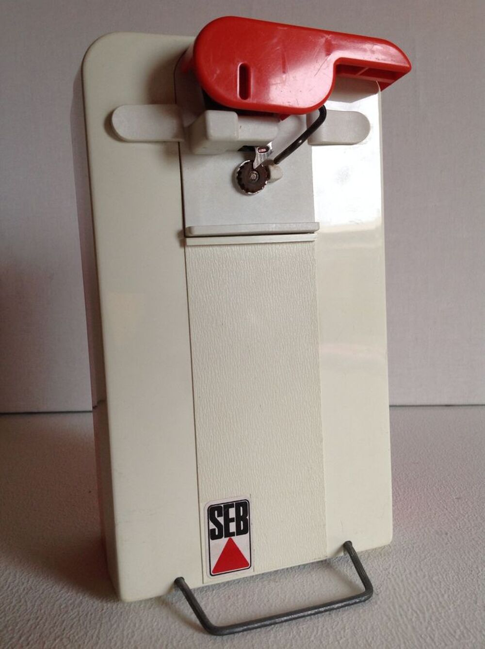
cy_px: 324
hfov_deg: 40.6
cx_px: 242
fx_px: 656
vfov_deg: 52.7
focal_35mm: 35
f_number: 2.4
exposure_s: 1/15
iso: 64
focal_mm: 4.28
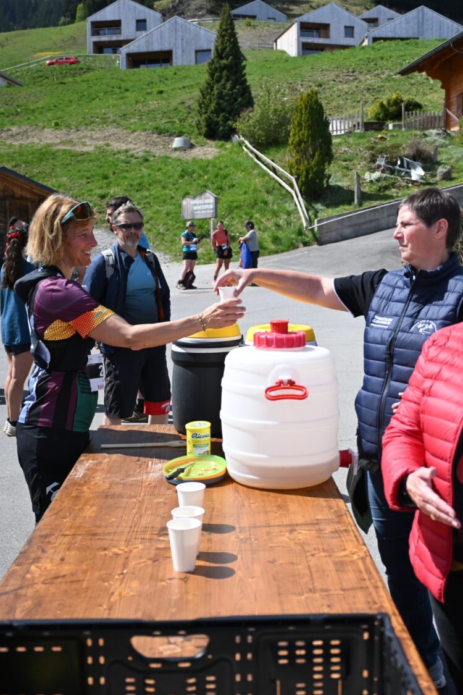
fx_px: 829
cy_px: 340
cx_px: 233
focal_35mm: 43
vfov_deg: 45.4
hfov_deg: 31.2
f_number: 4
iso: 640
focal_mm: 28
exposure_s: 1/4000
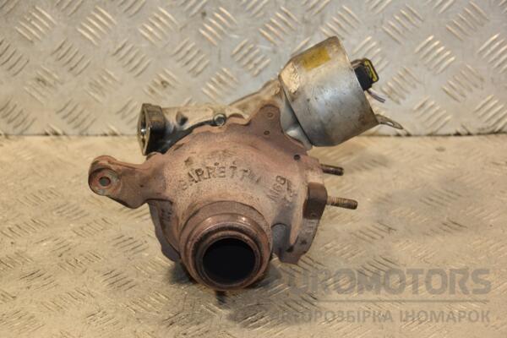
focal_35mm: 87
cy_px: 169
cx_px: 254
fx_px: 1225
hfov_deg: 23.4
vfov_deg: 15.7
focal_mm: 58
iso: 800
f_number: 5
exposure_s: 1/125
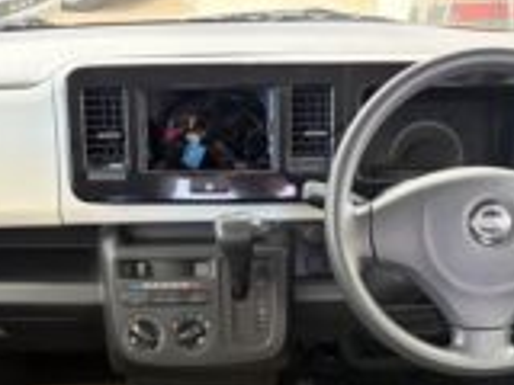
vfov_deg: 24.4
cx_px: 228
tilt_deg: -36.3
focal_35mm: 57
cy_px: 396
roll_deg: +1.2
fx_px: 846
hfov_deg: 33.7
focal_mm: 5.96
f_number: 1.6
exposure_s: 1/60
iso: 500
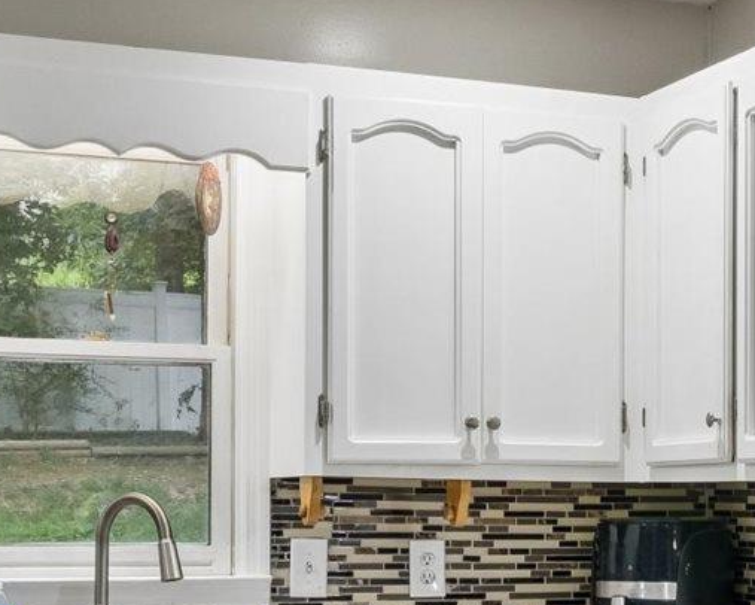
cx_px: 672
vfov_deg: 16.7
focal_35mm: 91
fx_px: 2034
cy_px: 530
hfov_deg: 20.6
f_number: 13
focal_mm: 16
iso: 400
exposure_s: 1/6
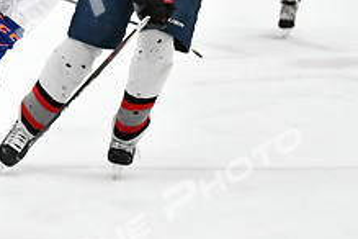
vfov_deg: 3.4
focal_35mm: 405
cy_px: 81
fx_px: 4027
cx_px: -78
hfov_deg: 5.1
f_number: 2.8
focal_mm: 102
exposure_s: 1/1600
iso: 6400
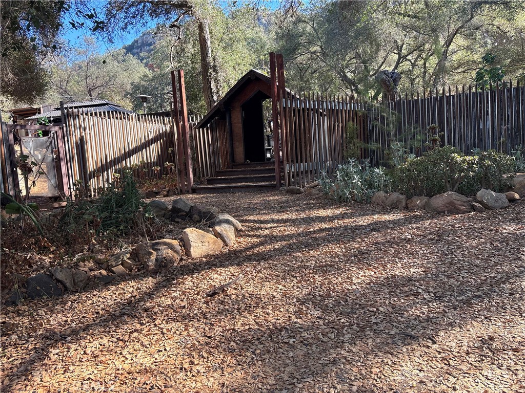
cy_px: 196
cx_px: 262
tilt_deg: -5.5
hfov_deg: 67.3
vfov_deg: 53.1
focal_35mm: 26
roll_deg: +3.2
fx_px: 394
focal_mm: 5.96
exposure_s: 1/286
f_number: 1.6
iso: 50
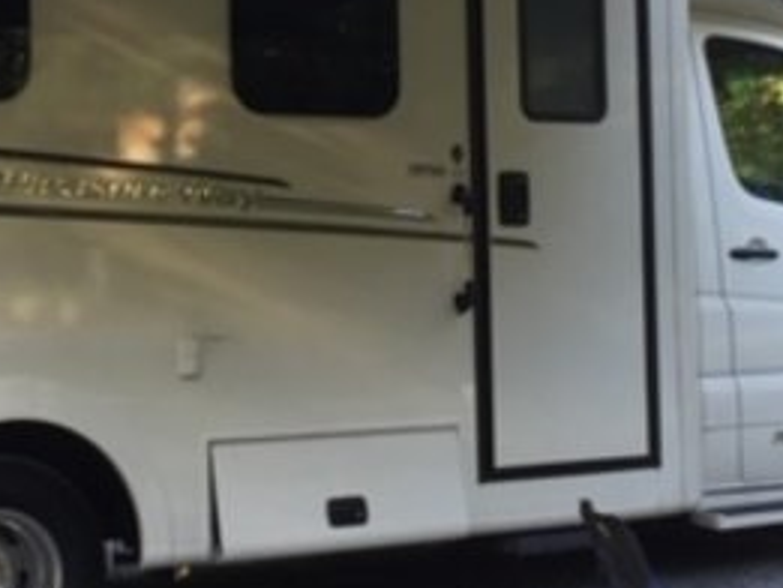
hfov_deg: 22.0
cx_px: 384
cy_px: 213
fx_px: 2014
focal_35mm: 89
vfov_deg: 16.6
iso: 50
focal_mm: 4.15
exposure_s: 1/120
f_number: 2.2
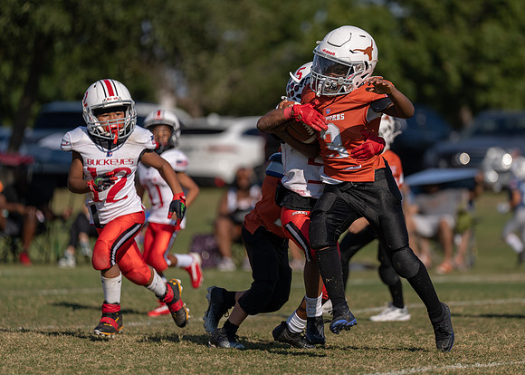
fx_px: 3894
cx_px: 322
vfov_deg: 5.5
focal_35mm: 261
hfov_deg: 7.7
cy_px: 176
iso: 125
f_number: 2.8
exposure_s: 1/4000
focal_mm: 200
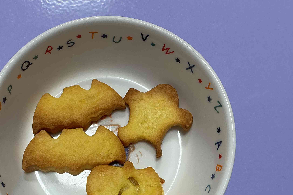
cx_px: 104
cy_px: 160
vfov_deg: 23.8
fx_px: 456
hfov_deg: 35.4
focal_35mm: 56
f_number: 1.8
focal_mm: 3
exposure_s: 1/120
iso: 25
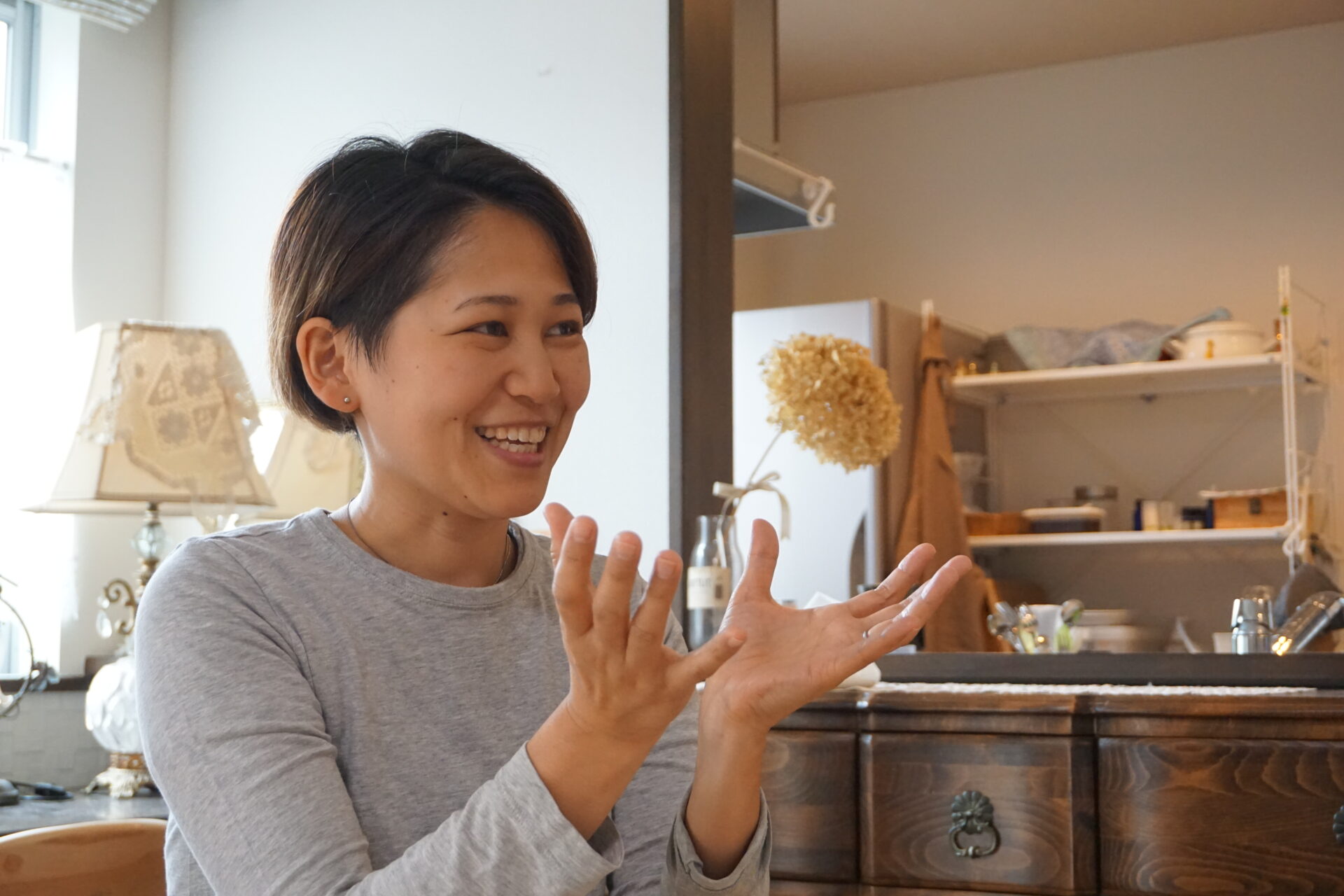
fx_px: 1904
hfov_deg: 38.9
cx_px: 672
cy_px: 448
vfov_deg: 26.5
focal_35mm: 51
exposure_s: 1/160
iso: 3200
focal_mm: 34
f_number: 5
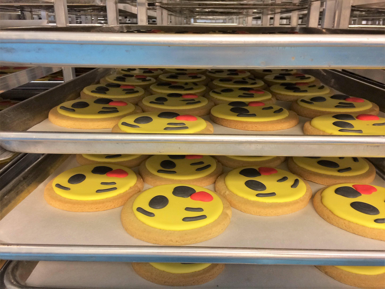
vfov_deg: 48.2
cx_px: 192
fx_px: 323
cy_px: 144
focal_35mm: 29
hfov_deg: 61.7
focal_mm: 4.15
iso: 100
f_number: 2.2
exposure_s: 1/30
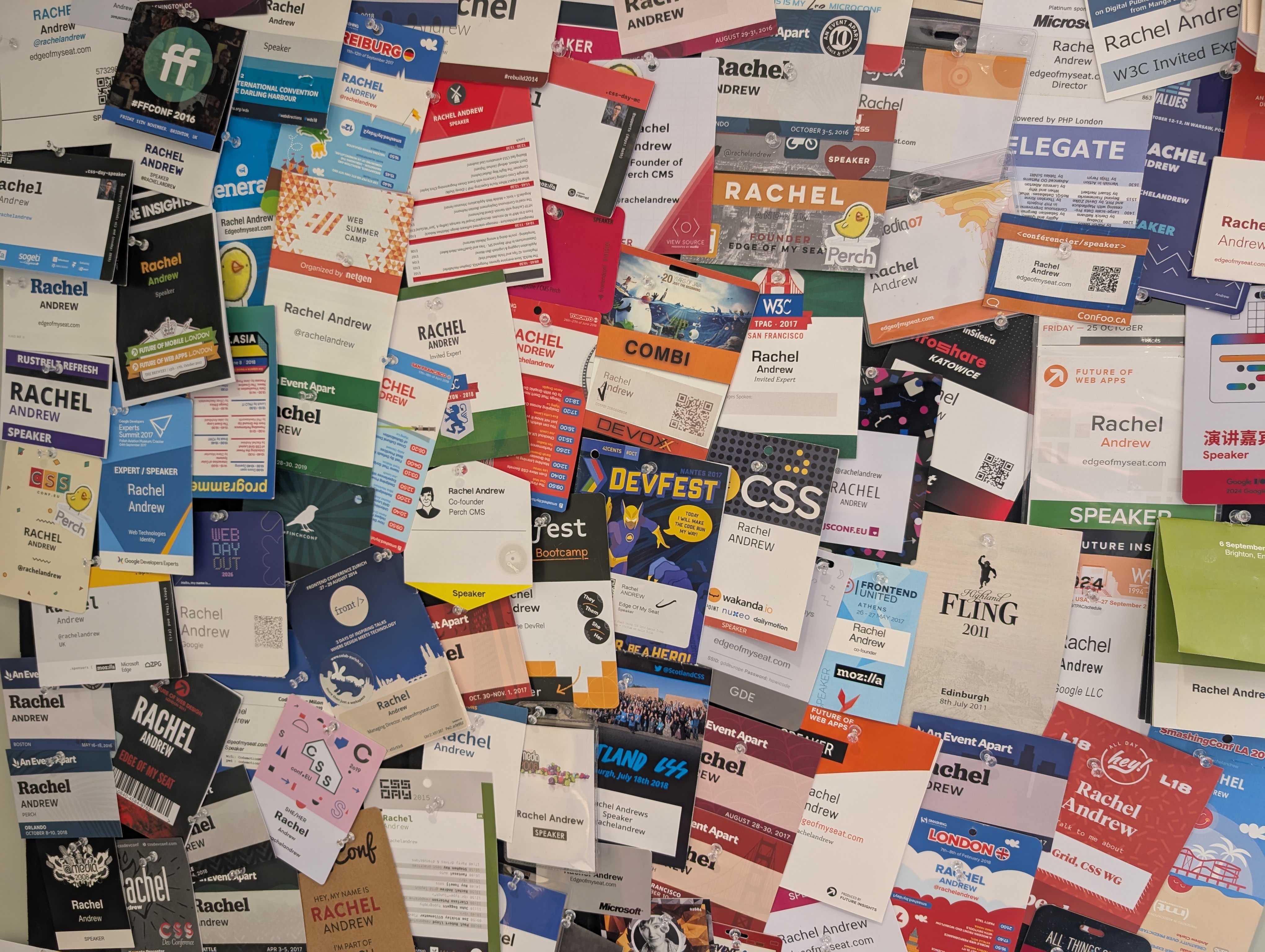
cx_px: 632
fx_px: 878
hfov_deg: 71.5
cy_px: 476
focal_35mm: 24
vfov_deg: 56.9
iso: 86
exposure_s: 1/23.8
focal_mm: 6.9
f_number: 1.68
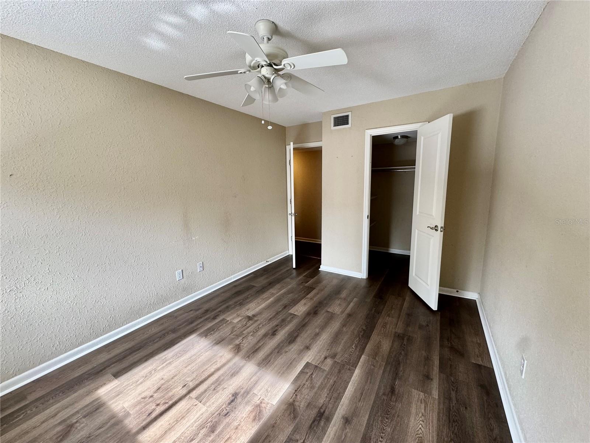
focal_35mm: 14
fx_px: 239
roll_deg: +0.7
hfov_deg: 102.1
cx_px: 295
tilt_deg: -10.2
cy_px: 222
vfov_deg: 85.7
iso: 160
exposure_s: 1/99
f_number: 2.2
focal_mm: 2.22
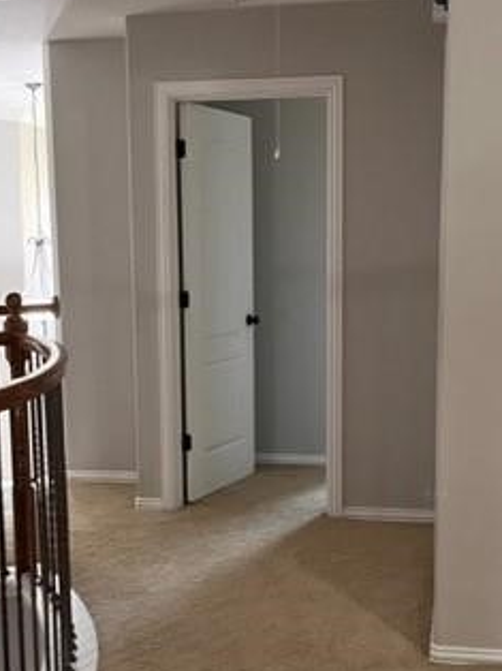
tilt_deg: -8.3
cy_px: 410
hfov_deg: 27.5
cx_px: 246
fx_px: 1026
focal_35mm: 53
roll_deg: +1.6
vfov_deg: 36.0
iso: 500
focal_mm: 5.1
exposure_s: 1/60
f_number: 1.6
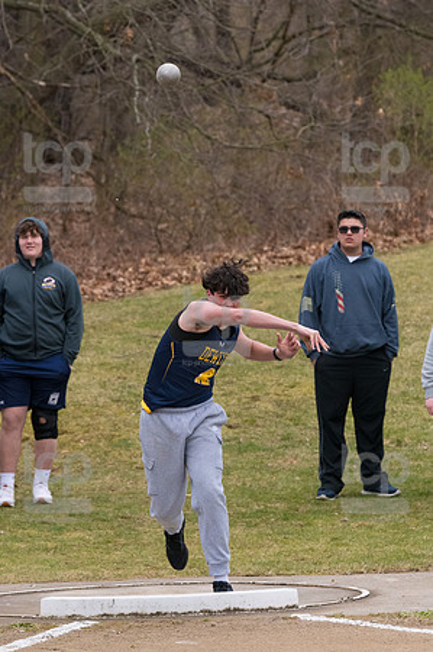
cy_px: 326
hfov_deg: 5.6
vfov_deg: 8.3
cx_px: 216
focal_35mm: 247
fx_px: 4466
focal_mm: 165
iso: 2000
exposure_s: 1/2000
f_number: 5
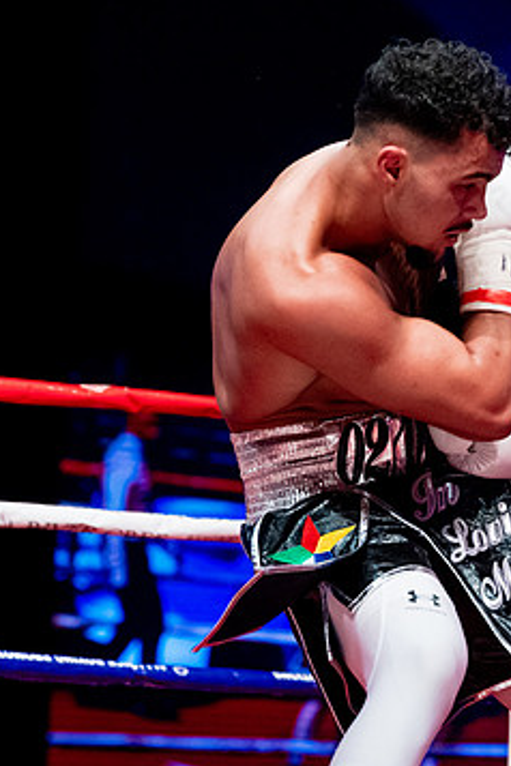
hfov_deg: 8.0
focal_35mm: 168
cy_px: 159
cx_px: 743
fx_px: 3577
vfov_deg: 12.2
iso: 4000
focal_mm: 70
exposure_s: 1/1000
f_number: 2.8
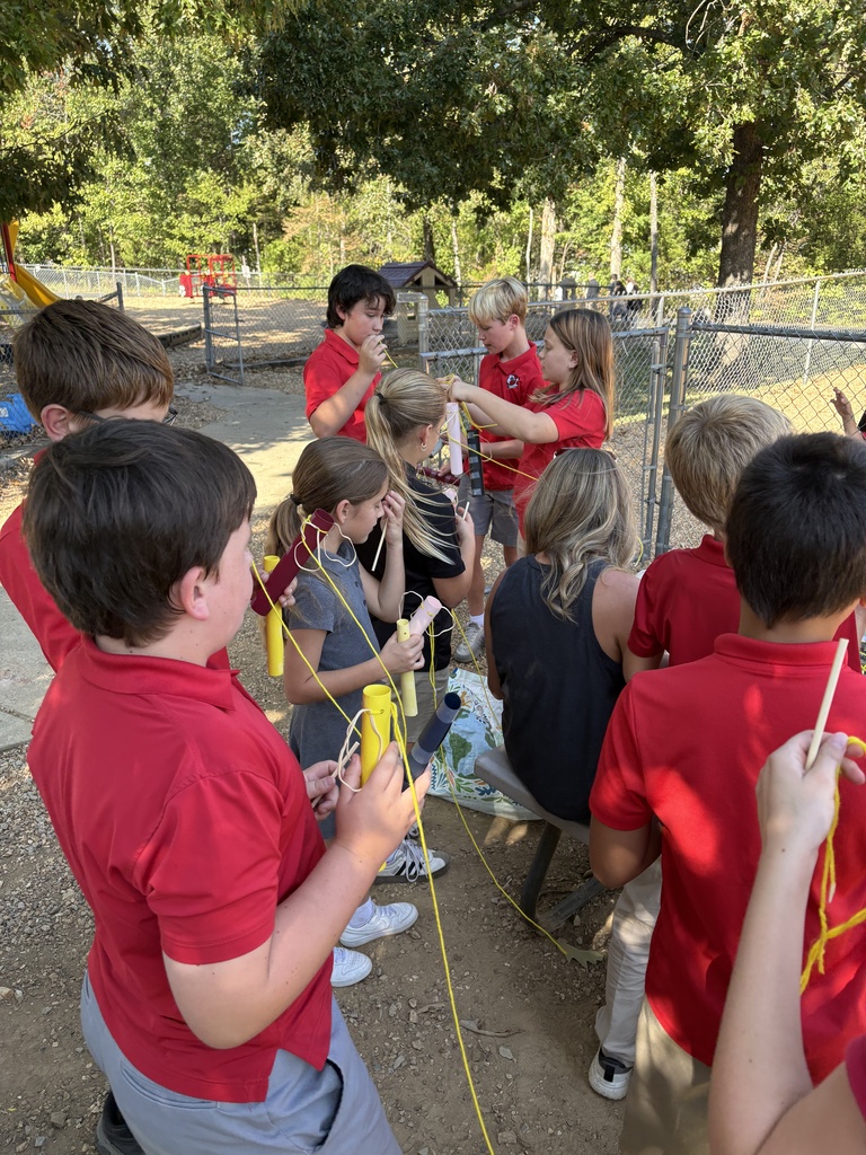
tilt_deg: -21.6
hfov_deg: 53.1
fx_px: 867
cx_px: 433
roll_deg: -0.5
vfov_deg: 67.3
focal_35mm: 26
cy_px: 578
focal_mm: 5.96
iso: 50
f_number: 1.6
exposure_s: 1/341
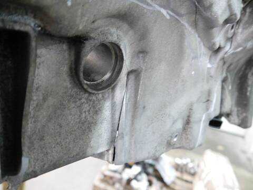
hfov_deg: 60.0
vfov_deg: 46.8
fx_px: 219
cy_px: 95
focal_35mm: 30
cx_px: 126
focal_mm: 15
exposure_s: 1/30
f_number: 3.5
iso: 3200
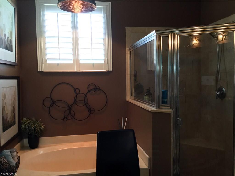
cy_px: 88
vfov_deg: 45.4
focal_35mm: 31
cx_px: 118
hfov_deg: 58.4
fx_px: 210
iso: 125
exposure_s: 1/30
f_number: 2.4
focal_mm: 3.3
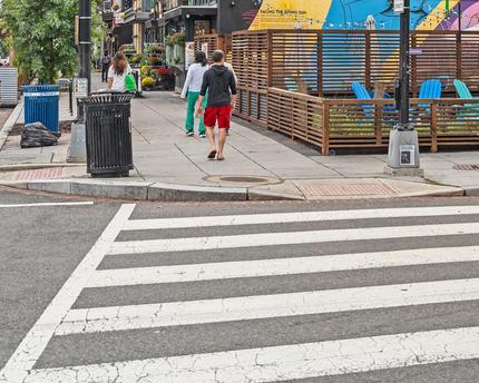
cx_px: 437
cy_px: 26
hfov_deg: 26.9
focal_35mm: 68
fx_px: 962
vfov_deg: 21.9
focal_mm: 30.4
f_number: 2.8
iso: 100
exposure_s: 1/1600
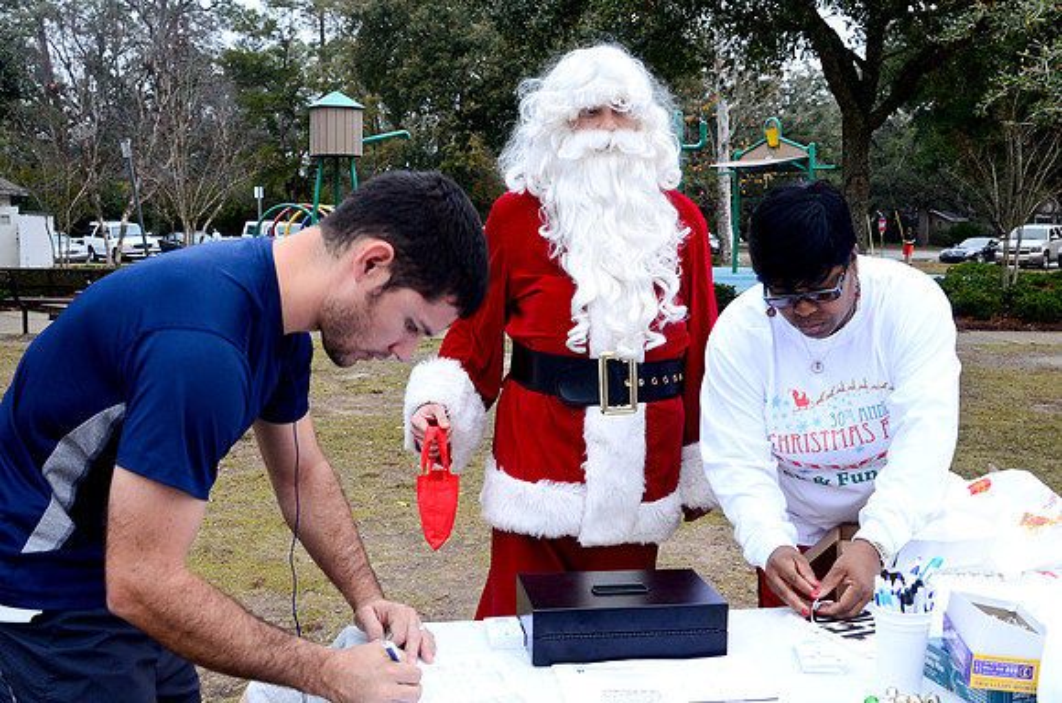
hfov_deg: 53.2
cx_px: 531
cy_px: 352
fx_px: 1060
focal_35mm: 36
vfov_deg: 36.7
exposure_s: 1/100
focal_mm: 24
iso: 800
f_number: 8
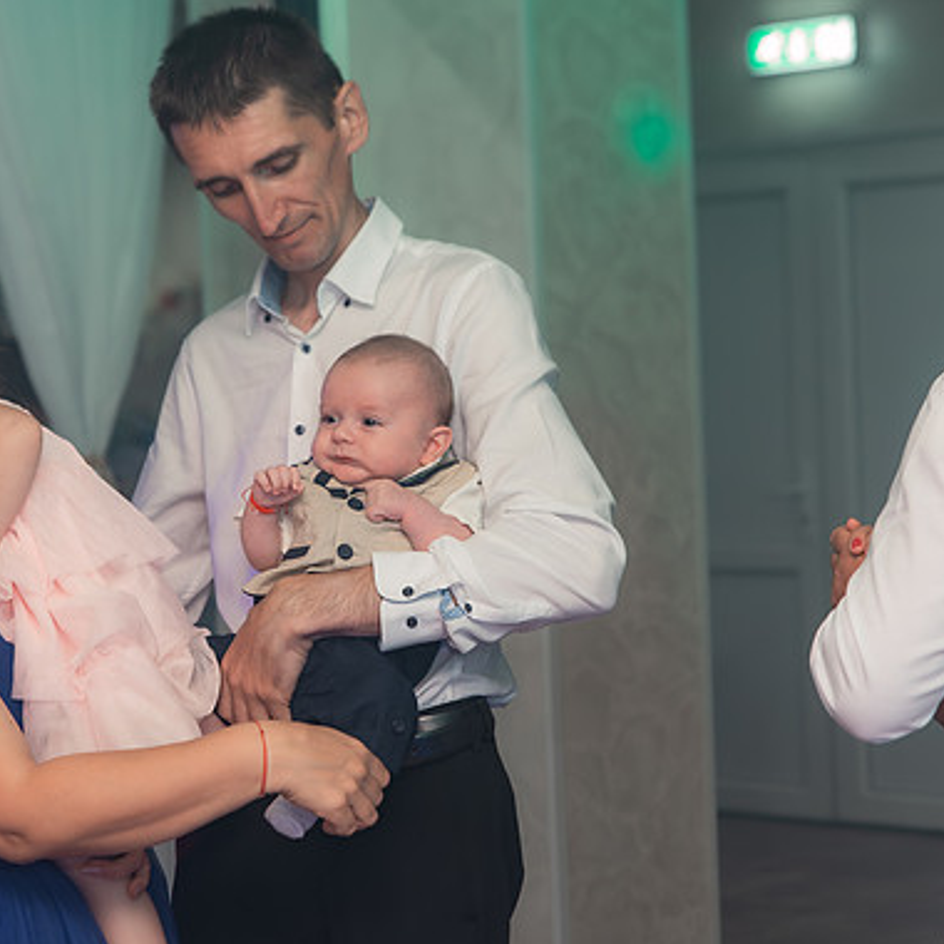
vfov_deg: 16.9
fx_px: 3178
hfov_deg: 16.9
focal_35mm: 103
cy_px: 477
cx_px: 336
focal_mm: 70
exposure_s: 1/250
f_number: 3.5
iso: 2500
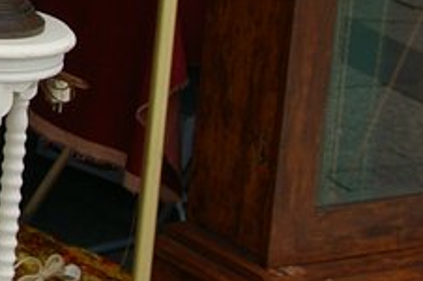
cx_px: -442
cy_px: -209
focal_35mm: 177
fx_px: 2077
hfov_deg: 10.6
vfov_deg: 7.5
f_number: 6.7
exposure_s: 1/90
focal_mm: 26
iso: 200
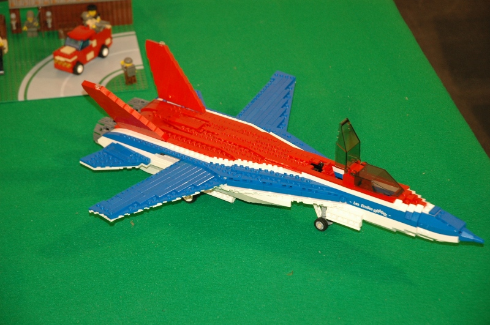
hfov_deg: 19.5
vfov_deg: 13.0
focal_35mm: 105
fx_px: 1427
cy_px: 162
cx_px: 245
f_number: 4.5
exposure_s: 1/60
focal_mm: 70
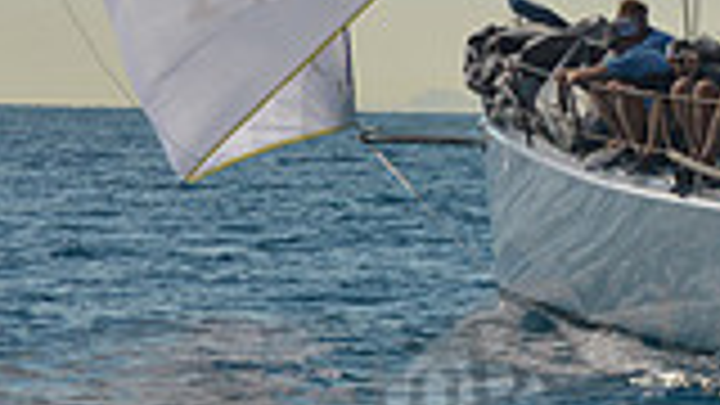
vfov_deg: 4.6
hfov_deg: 8.0
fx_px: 5078
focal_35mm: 266
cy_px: 74
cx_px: 1048
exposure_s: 1/800
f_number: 7.1
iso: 200
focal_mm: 70
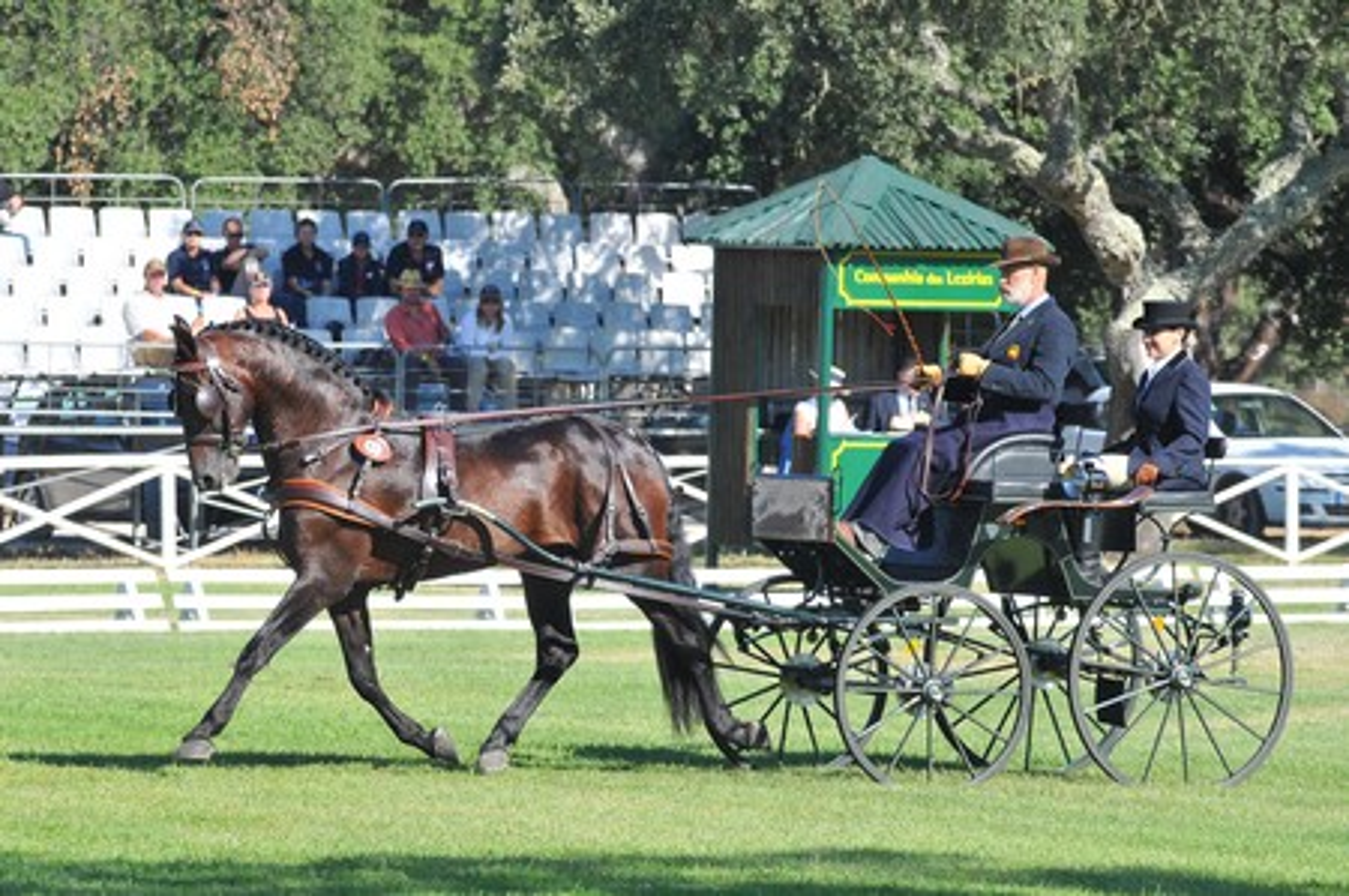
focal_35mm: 225
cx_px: 674
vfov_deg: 6.1
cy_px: 448
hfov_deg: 9.2
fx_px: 8422
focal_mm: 150
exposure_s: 1/640
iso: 400
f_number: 5.6
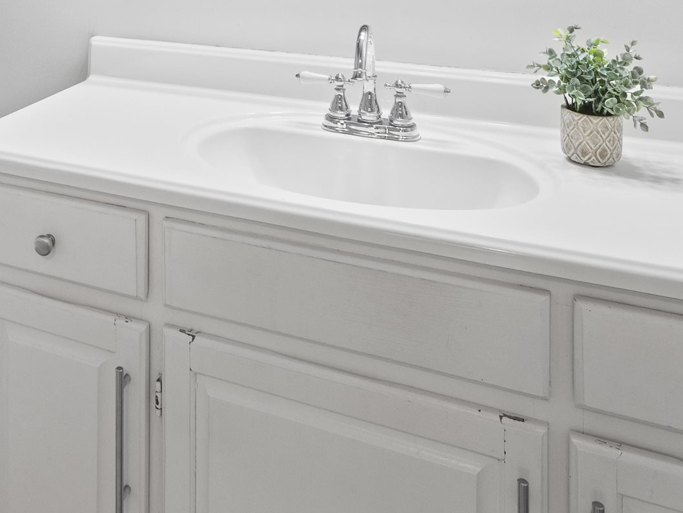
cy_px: -118
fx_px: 829
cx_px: 82
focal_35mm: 42
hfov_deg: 41.6
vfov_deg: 29.2
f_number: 7.1
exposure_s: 1.6
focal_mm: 15
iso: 250
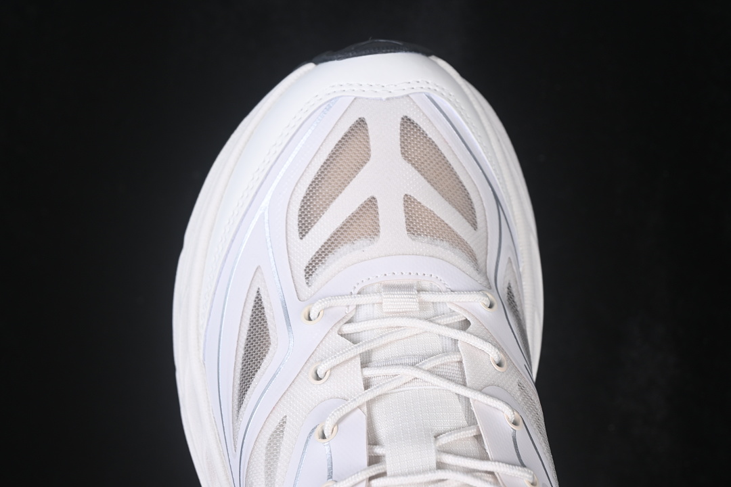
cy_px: 244
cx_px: 366
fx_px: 1523
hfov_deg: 27.0
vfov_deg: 18.2
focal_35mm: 75
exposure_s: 1/80
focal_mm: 50
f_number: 7.1
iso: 160
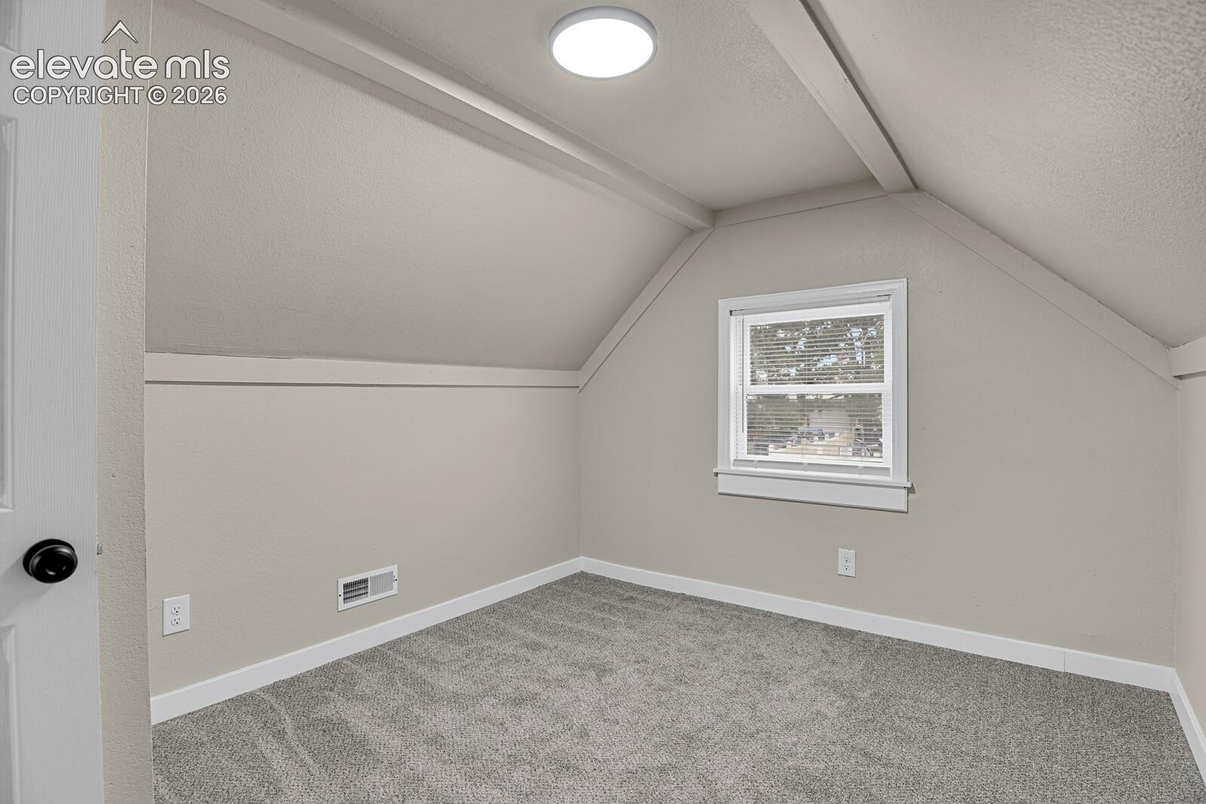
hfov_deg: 93.3
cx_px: 603
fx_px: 569
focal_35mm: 17
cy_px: 402
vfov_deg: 70.4
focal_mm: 17
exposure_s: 1
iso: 250
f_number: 6.3
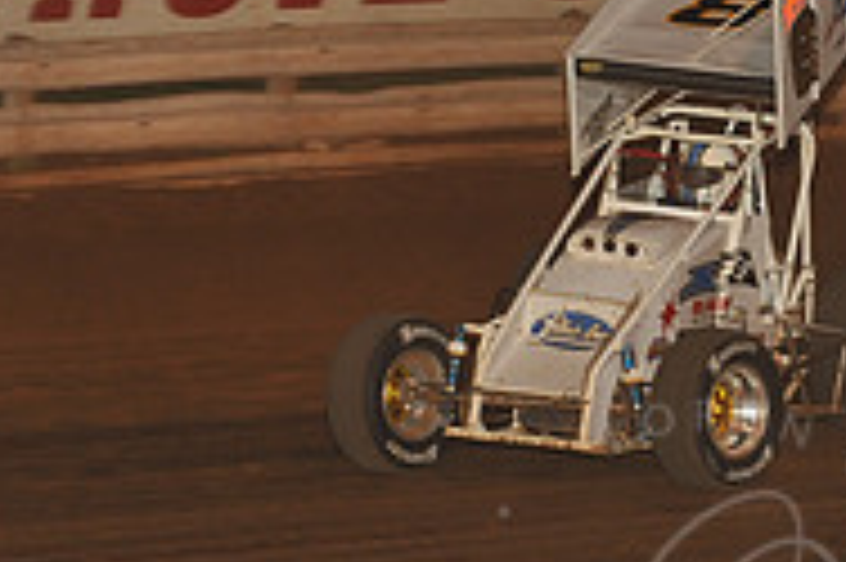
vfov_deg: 5.6
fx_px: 5799
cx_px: 706
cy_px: 256
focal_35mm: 247
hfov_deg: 8.3
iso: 800
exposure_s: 1/320
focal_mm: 80
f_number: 6.3
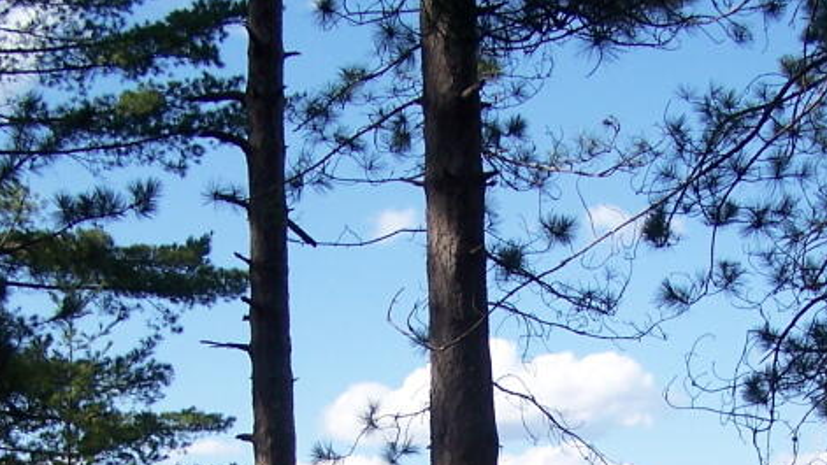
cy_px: 616
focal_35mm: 90
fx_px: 1974
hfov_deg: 23.6
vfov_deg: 13.0
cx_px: 550
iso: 80
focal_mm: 6.3
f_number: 2.8
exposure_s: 1/1000
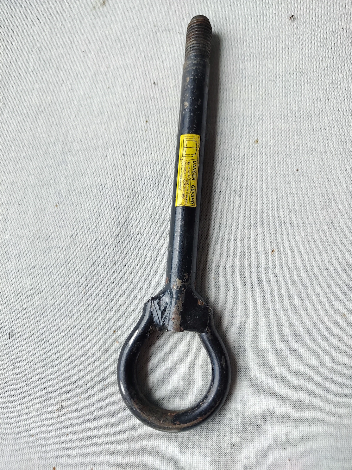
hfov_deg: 56.8
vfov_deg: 71.6
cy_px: 235
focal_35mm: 24
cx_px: 176
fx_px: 326
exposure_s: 1/751
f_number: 1.88
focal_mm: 5.59
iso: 50
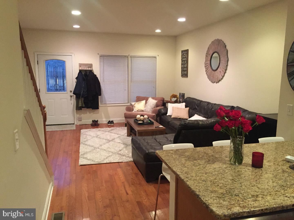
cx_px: 147
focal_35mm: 29
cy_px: 110
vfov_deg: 48.2
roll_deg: -1.5
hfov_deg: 61.7
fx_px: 246
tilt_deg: -9.4
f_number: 2.2
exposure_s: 1/17
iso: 250
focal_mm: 4.15
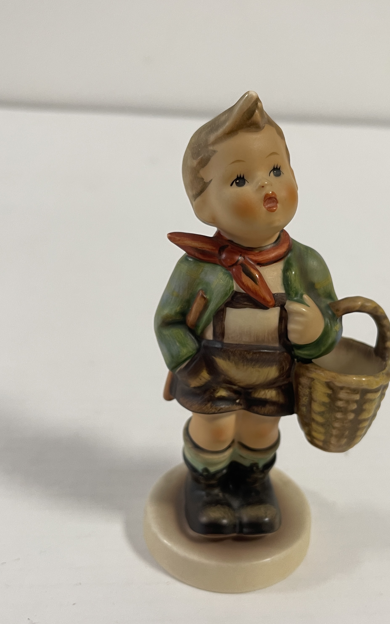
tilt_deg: -25.6
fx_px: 612
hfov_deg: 35.2
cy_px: 314
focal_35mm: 36
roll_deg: -5.1
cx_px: 235
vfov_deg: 54.0
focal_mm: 5.1
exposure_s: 1/50
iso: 80
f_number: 1.6
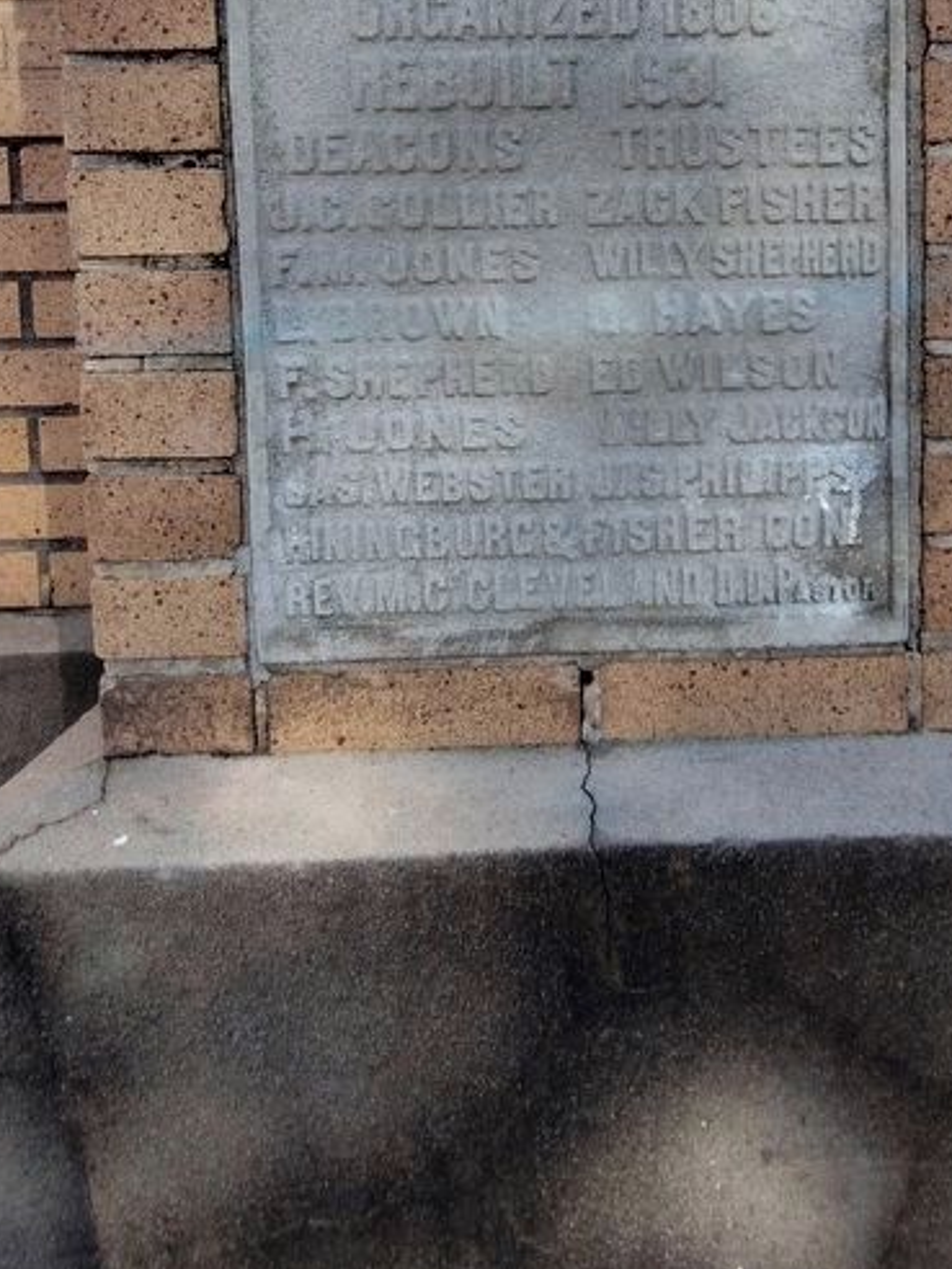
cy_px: 353
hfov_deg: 51.9
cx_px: 650
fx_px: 953
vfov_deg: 64.2
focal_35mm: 26
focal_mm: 1.66
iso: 100
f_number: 2.2
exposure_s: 1/552
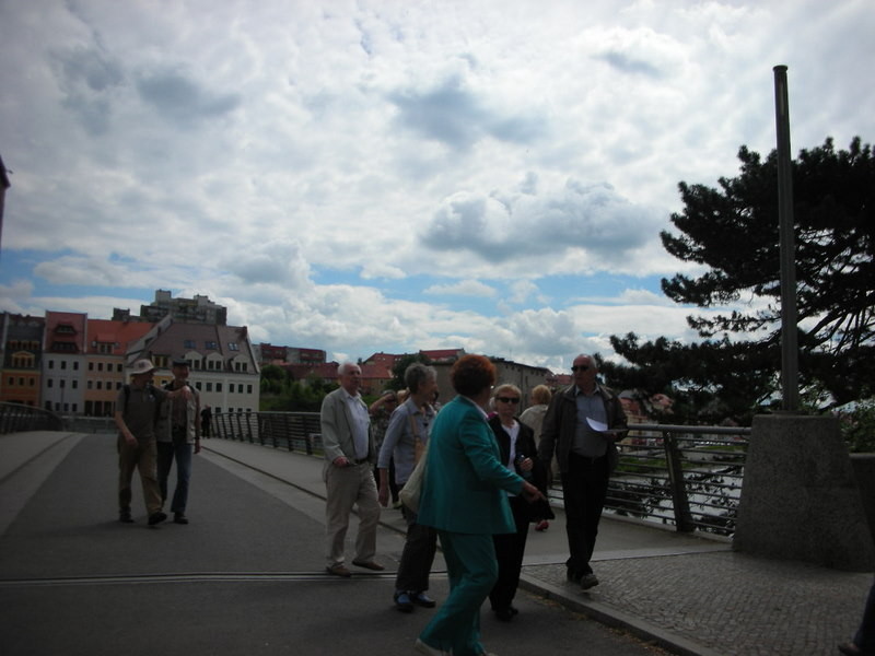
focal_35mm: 35
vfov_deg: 40.7
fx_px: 885
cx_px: 438
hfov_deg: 52.6
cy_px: 328
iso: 50
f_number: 8.5
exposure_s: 1/283
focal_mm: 5.8
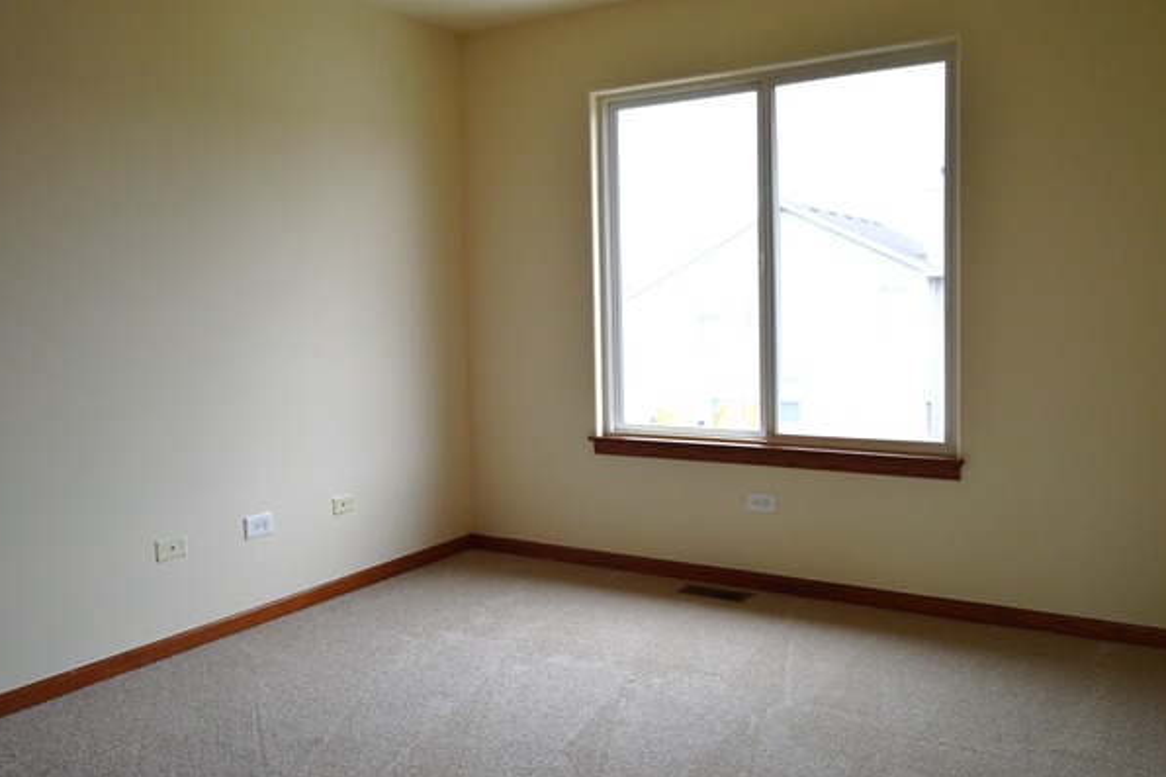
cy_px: 368
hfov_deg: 63.7
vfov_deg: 44.9
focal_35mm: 29
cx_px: 563
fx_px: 939
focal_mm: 18
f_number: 8
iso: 400
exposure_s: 1/80
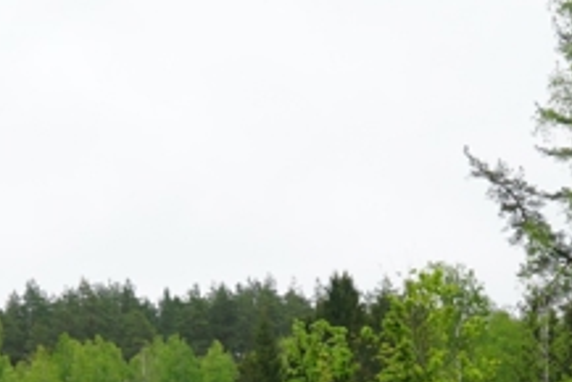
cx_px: 323
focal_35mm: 155
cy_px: 648
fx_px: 2464
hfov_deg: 13.2
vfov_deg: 8.6
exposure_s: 1/100
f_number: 5
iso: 100
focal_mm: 30
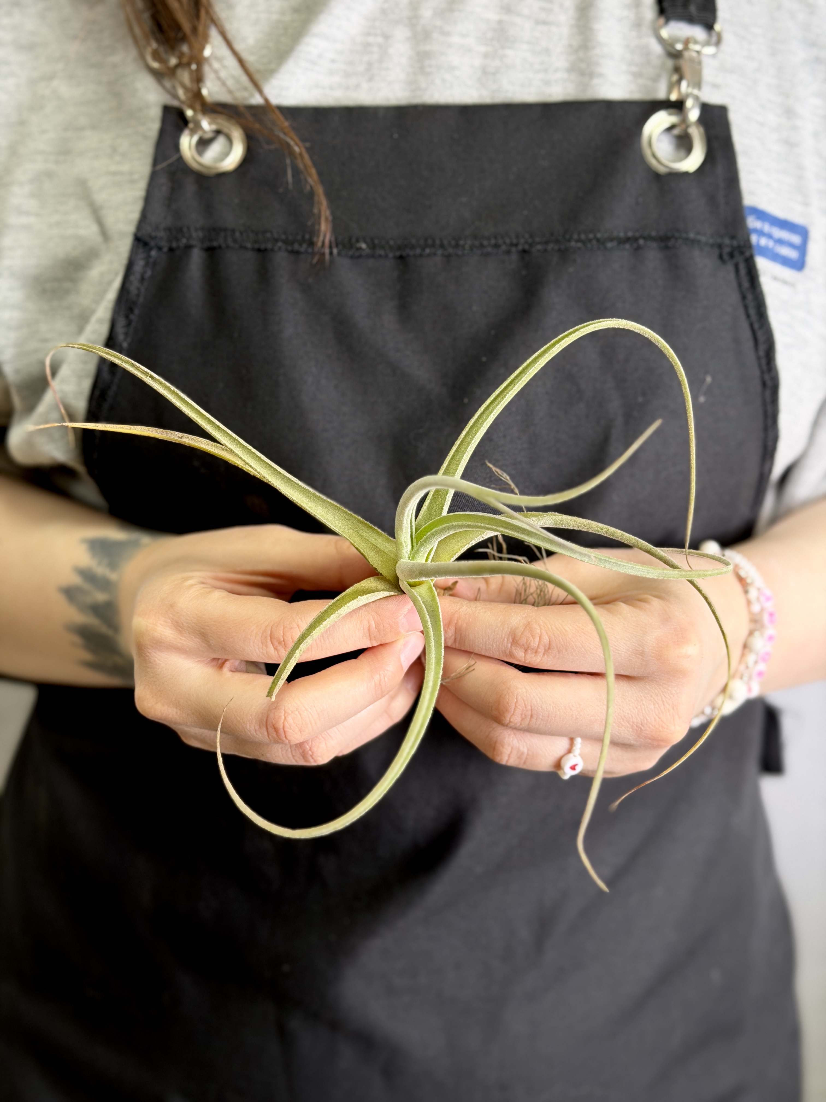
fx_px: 1527
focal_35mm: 48
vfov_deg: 39.7
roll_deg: -1.1
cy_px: 551
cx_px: 413
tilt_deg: -17.5
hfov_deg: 30.3
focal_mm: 6.76
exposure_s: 1/107
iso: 100
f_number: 1.78
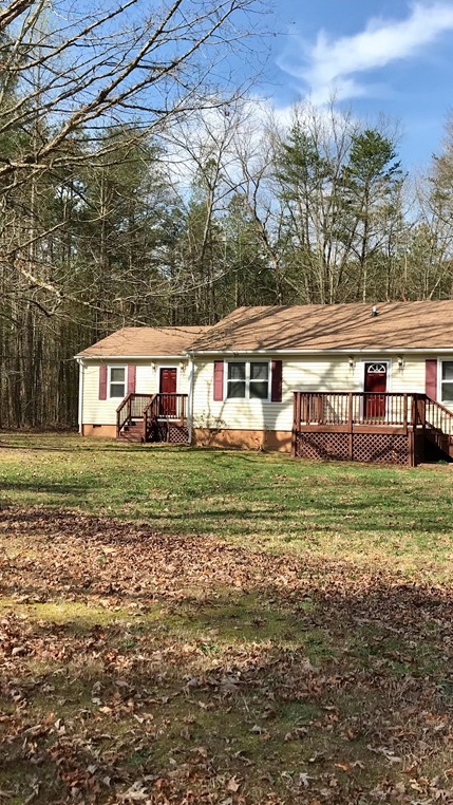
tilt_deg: +1.6
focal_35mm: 41
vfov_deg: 49.4
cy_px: 402
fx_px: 875
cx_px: 299
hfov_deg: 28.9
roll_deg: -1.1
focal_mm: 3.99
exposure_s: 1/1570
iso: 20
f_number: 1.8
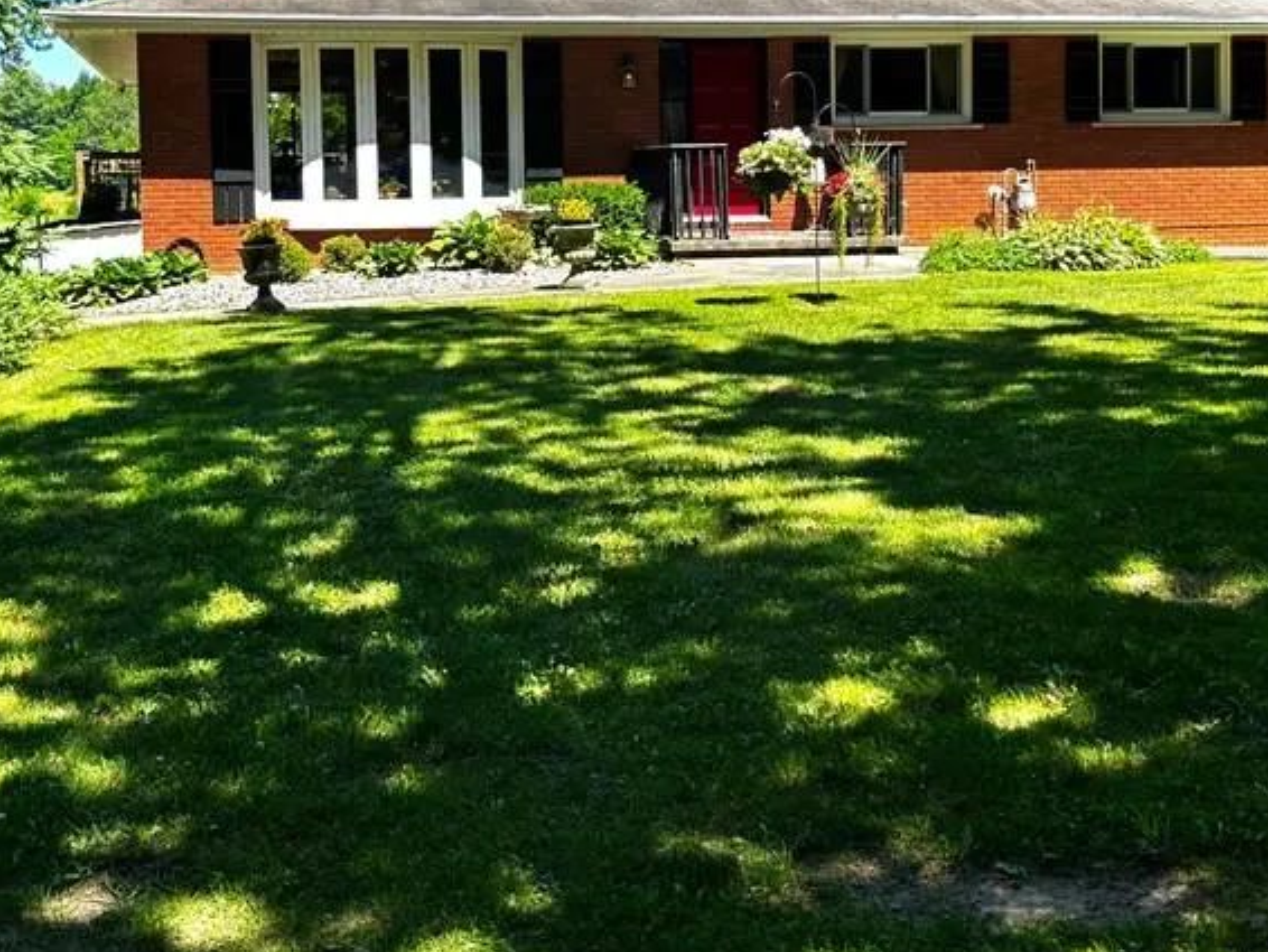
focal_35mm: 47
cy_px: 222
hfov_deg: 40.4
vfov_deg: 30.3
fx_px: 1722
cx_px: 587
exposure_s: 1/1068
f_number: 1.6
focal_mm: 5.96
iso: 50
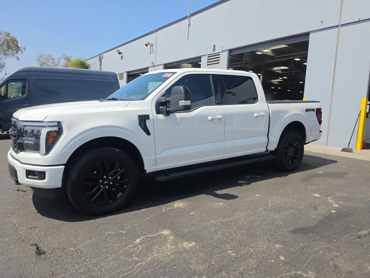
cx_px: 185
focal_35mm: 23
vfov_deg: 58.9
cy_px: 139
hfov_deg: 73.9
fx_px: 246
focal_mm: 6.5
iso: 64
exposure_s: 1/7058
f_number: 1.4
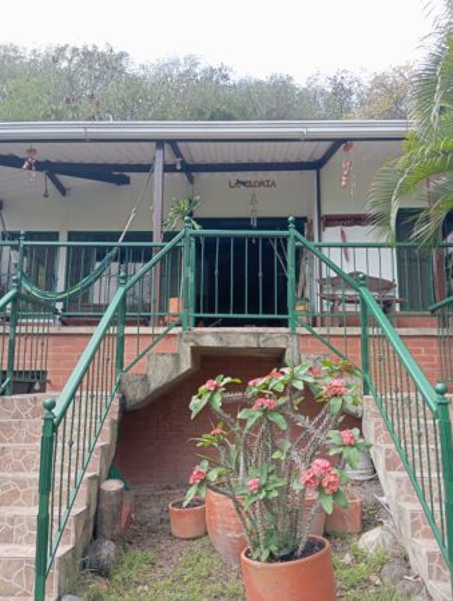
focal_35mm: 28
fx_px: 487
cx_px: 226
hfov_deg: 49.9
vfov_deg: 63.4
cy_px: 300
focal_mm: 4.22
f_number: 1.8
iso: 53
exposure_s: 1/221
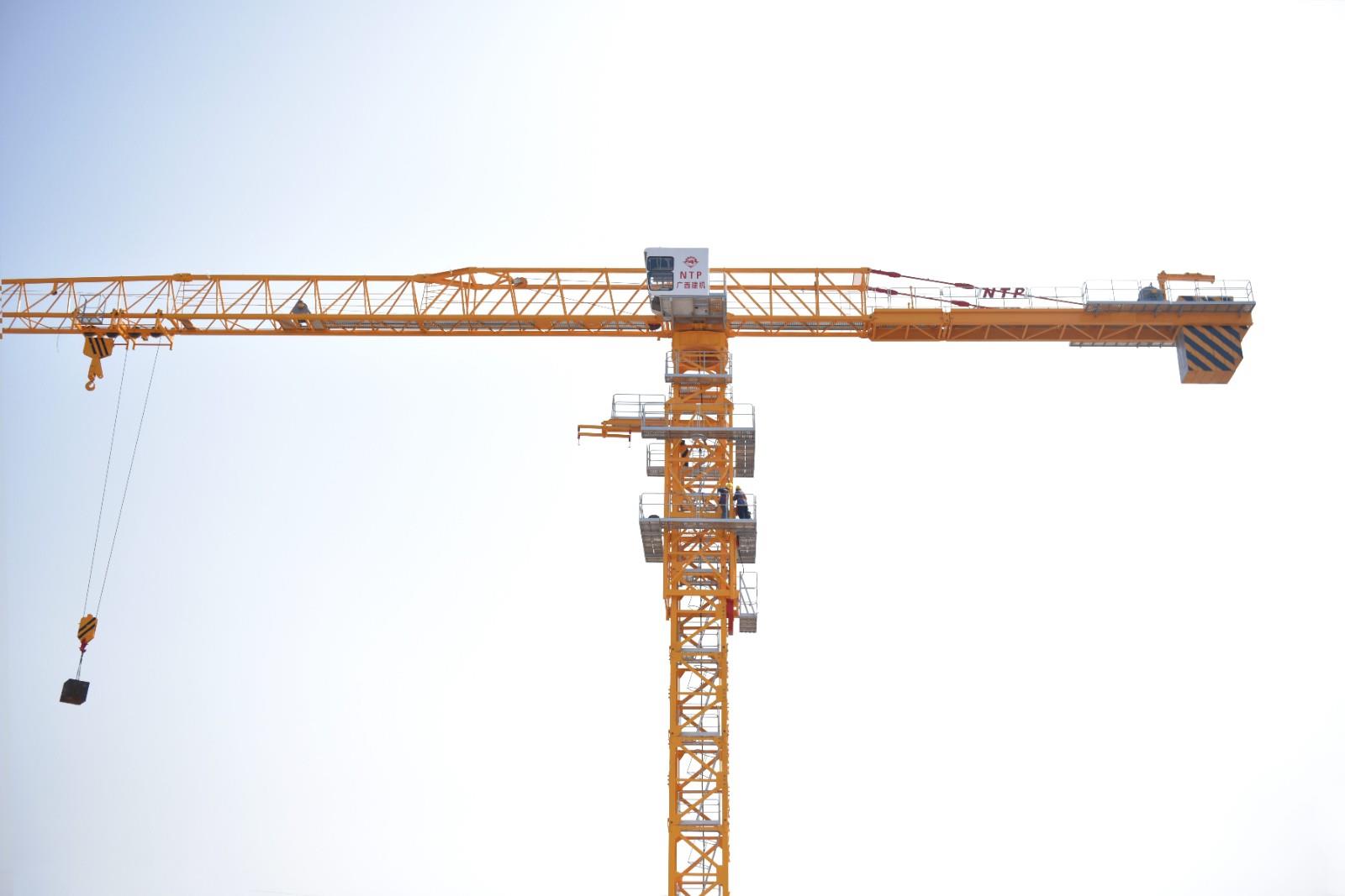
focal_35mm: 36
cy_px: 448
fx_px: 1345
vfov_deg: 36.9
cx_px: 672
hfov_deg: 53.1
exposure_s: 1/8000
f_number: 3.2
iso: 640
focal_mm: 36
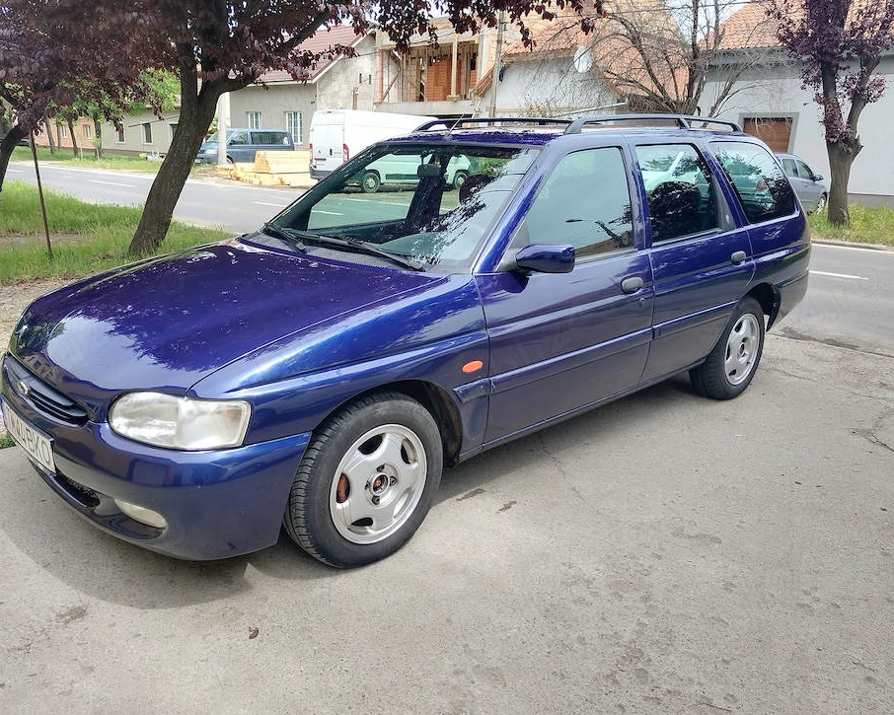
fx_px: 741
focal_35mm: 28
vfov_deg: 51.5
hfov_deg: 62.2
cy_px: 363
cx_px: 426
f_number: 1.8
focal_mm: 6.24
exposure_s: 1/241
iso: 100
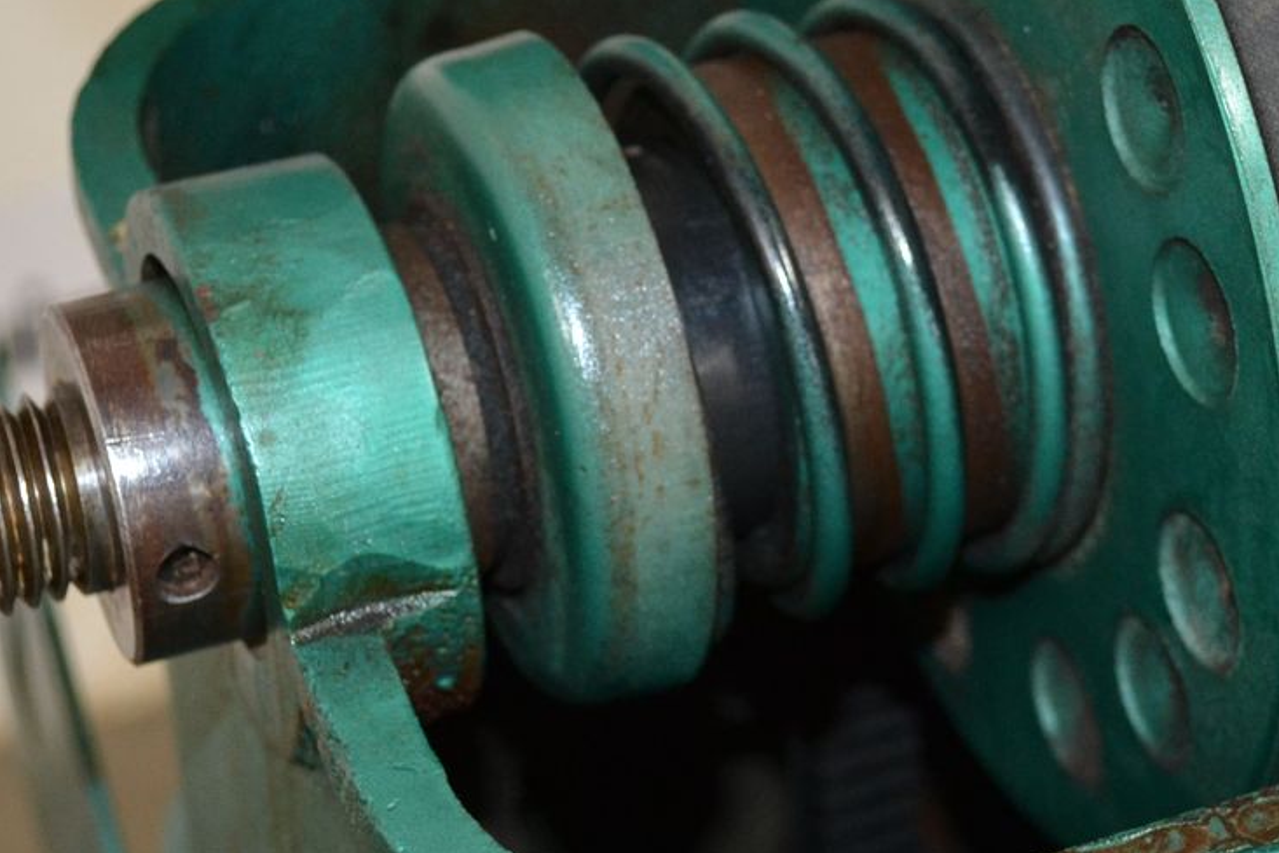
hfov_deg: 20.5
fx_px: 3518
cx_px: 845
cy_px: 235
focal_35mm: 99
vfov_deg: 13.8
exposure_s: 1/60
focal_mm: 30
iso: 1000
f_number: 4.5
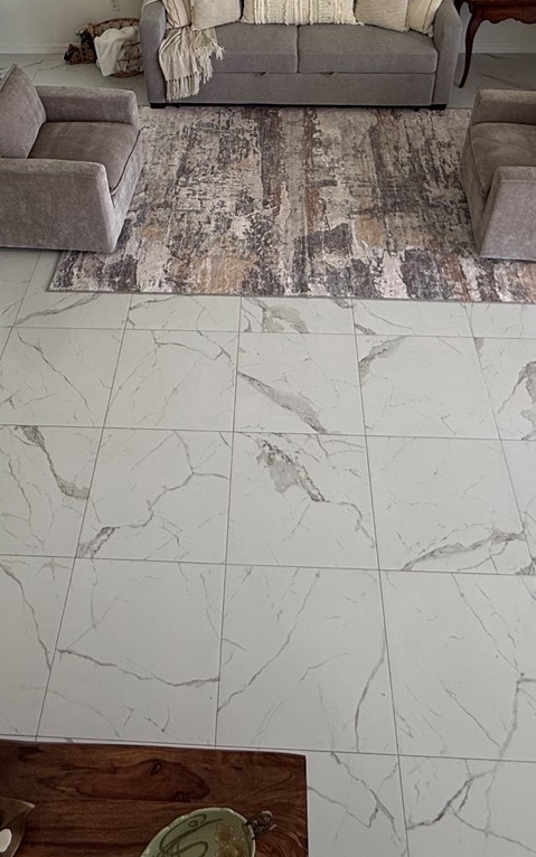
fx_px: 724
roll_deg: +1.7
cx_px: 243
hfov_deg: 40.6
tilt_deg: -41.4
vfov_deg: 58.6
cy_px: 234
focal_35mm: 31
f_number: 2.2
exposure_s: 1/120
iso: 64
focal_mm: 2.22
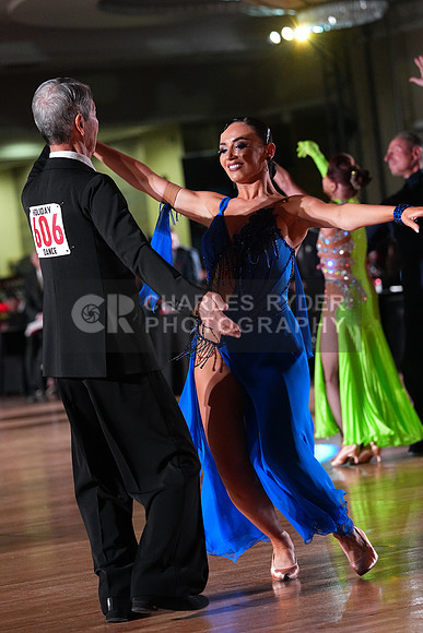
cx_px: 212
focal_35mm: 146
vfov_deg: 14.1
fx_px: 2572
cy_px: 316
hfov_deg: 9.4
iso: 6400
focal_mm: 146
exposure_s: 1/400
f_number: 4.5
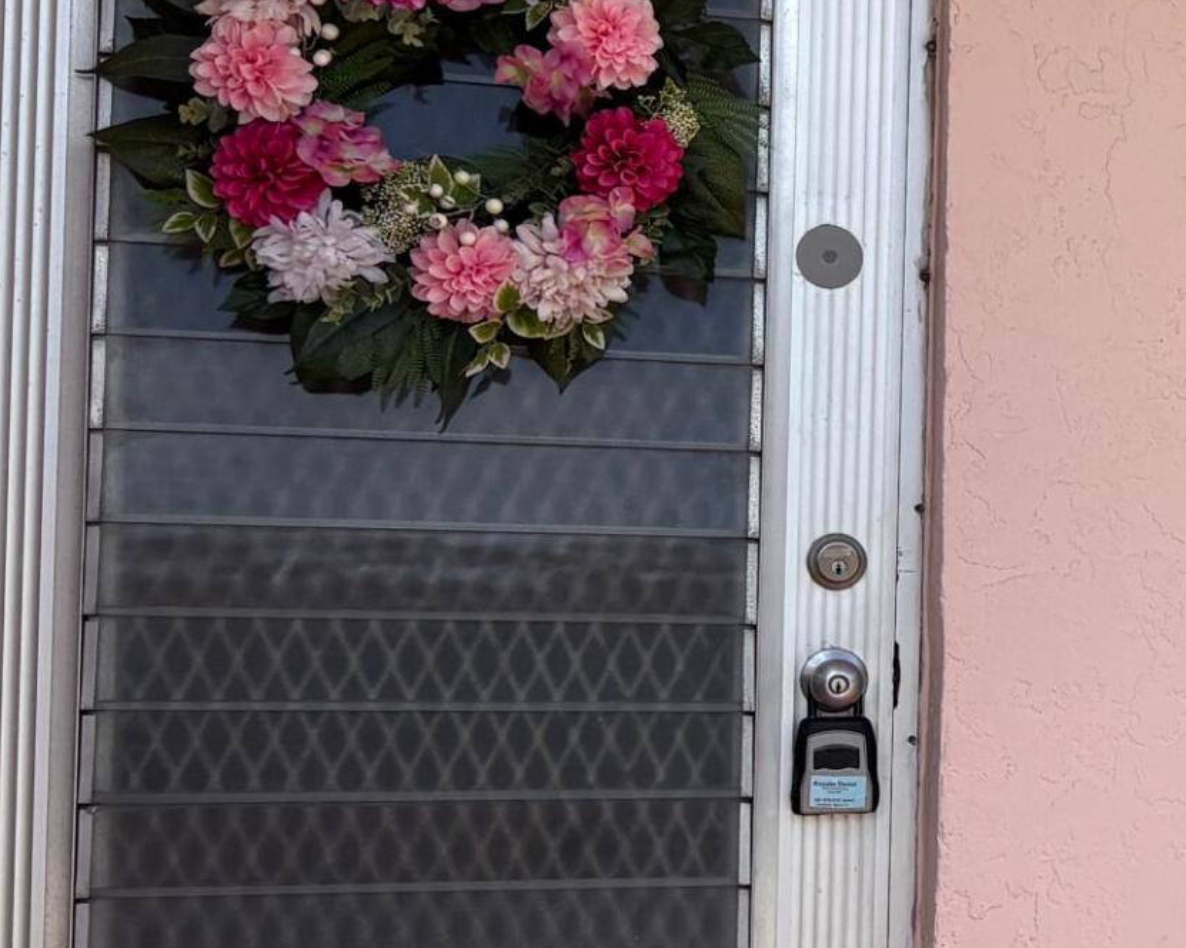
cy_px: 600
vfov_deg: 17.4
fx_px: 3087
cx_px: 1992
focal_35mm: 88
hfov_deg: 18.2
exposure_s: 1/1848
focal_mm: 5.96
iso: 50
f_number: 1.6
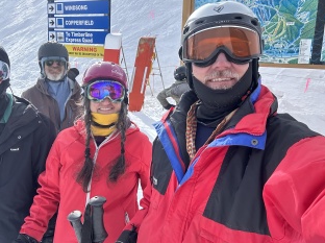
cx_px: 139
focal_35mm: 27
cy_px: 102
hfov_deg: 65.1
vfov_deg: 51.0
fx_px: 253
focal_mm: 2.69
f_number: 1.9
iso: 25
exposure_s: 1/520
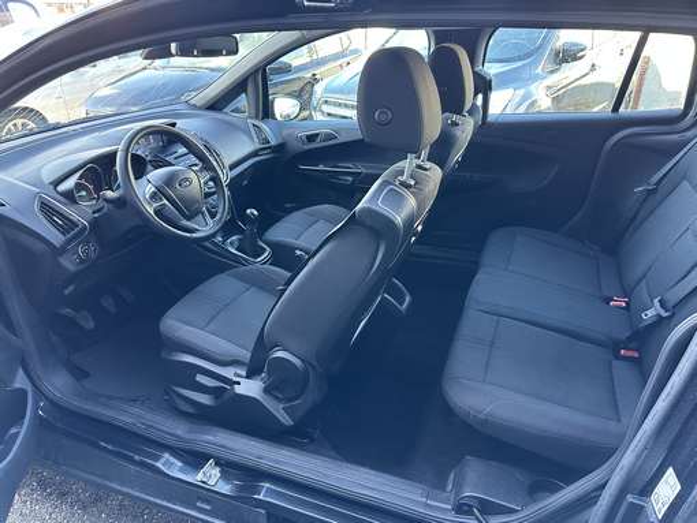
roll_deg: +1.1
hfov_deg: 71.6
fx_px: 483
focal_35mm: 24
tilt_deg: -27.2
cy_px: 262
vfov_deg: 56.9
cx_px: 348
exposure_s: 1/88
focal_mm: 6.86
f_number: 1.78
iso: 250
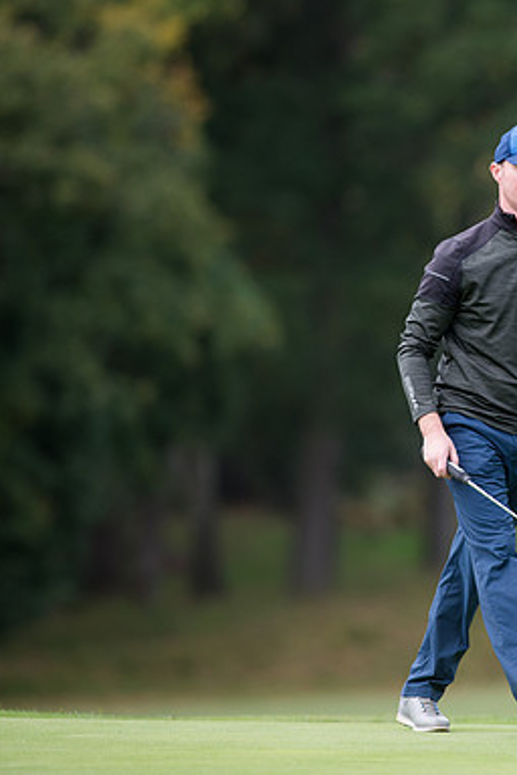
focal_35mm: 453
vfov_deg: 4.6
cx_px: 507
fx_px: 9758
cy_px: 386
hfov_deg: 3.0
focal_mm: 300
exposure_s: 1/1600
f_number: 4
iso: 400
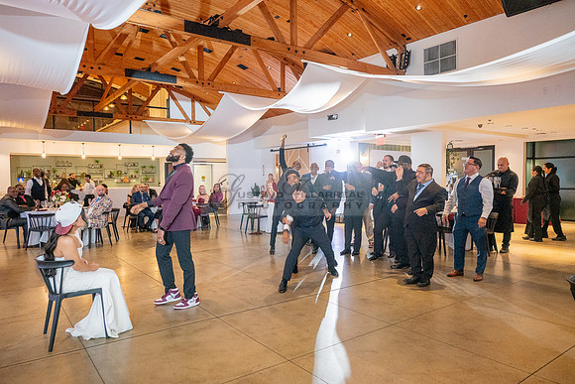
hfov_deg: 69.4
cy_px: 192
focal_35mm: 26
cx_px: 288
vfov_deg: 49.6
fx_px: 415
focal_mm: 26
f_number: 4
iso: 3200
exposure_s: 1/200
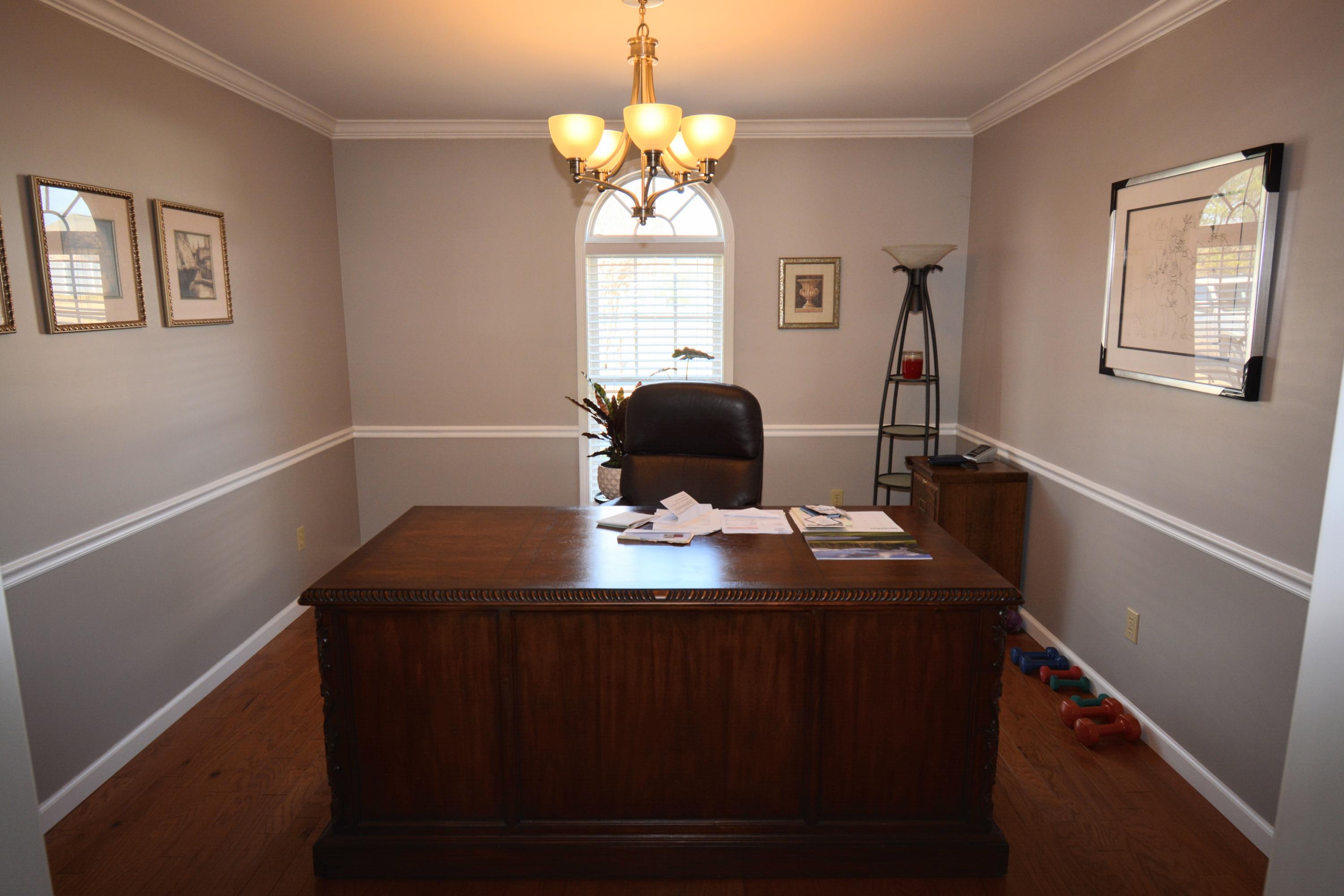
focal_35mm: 21
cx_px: 672
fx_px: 784
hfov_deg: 81.2
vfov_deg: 59.5
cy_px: 448
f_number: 5
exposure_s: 1/60
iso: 200
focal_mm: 14
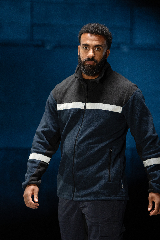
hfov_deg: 6.3
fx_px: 1453
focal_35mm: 218
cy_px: 120
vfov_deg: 9.4
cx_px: 38
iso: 800
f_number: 2.8
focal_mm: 145
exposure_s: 1/100
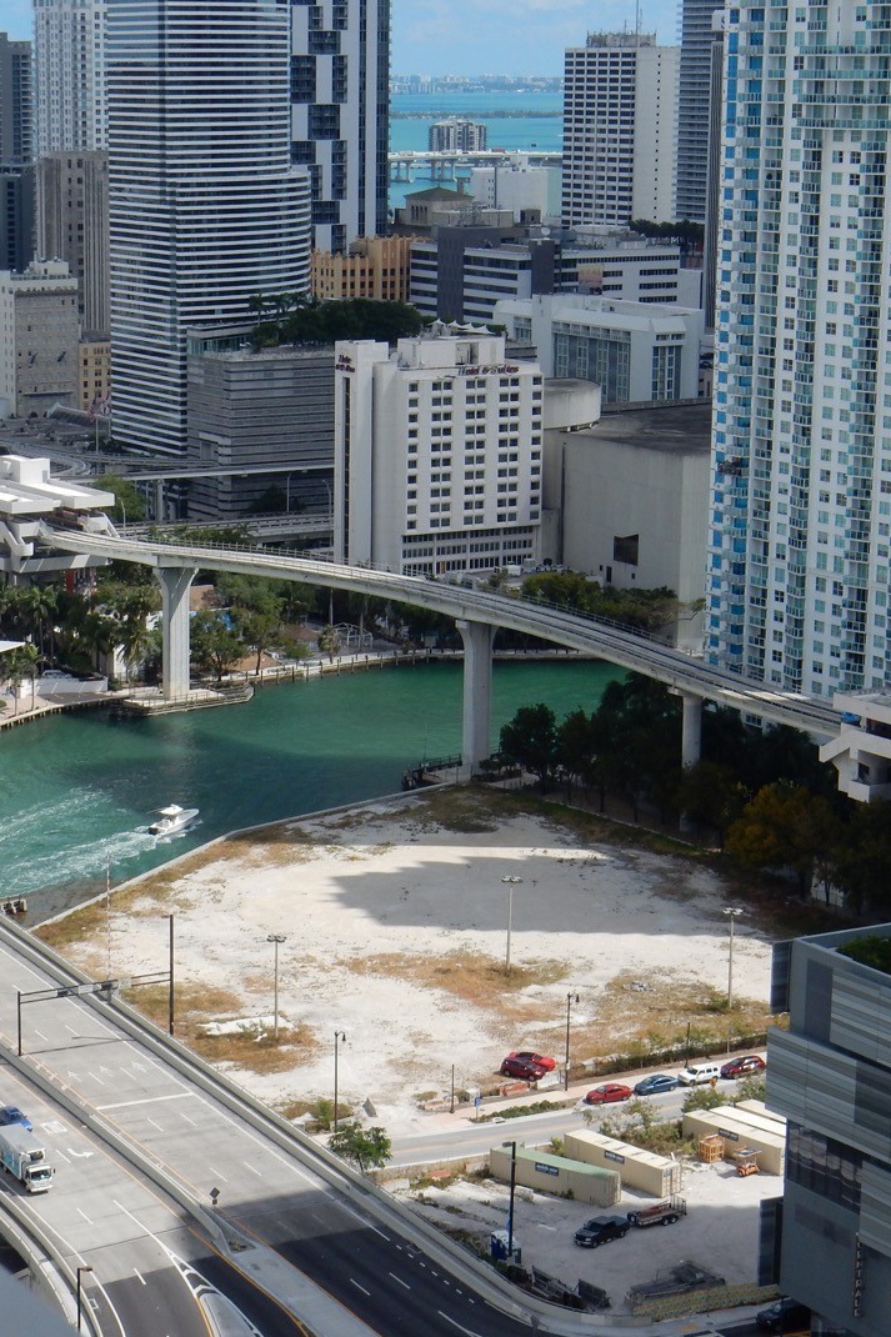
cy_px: 664
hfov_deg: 16.2
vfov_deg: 24.2
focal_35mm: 84
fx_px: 3119
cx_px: 282
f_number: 4.5
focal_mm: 10.7
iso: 125
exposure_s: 1/1250
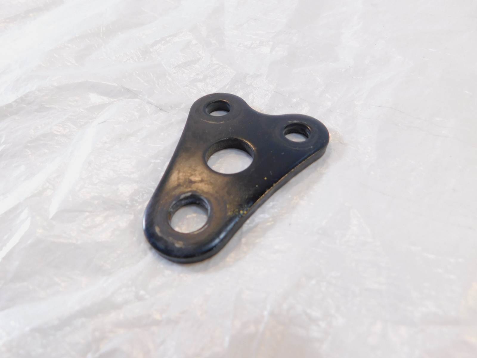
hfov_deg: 73.9
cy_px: 179
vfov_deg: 58.9
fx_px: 317
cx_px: 238
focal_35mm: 23
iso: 160
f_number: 3
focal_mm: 4
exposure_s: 1/30
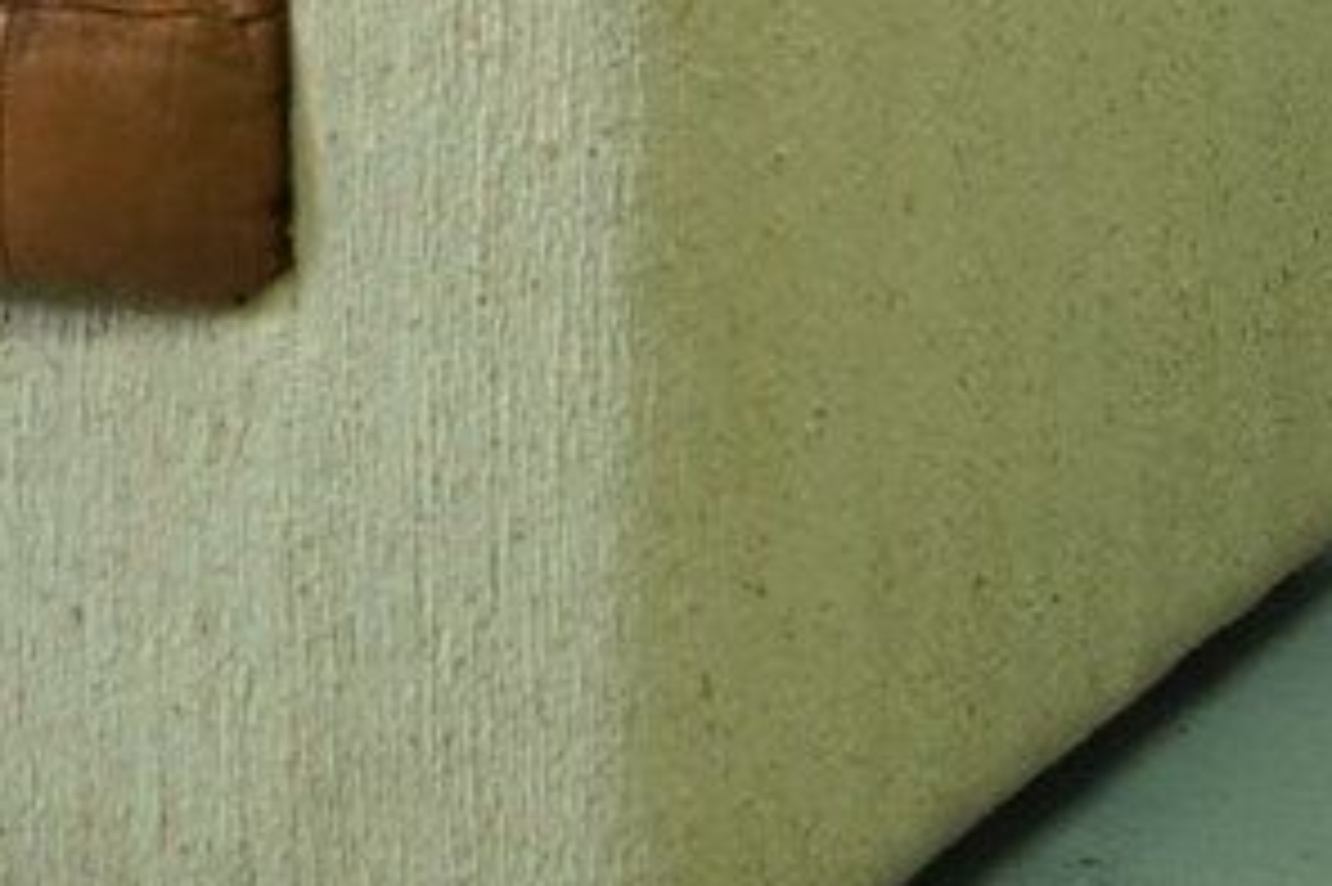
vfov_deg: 8.7
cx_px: -810
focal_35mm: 152
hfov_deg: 12.7
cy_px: -580
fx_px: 5621
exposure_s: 1/10
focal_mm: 24
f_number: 7.1
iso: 400
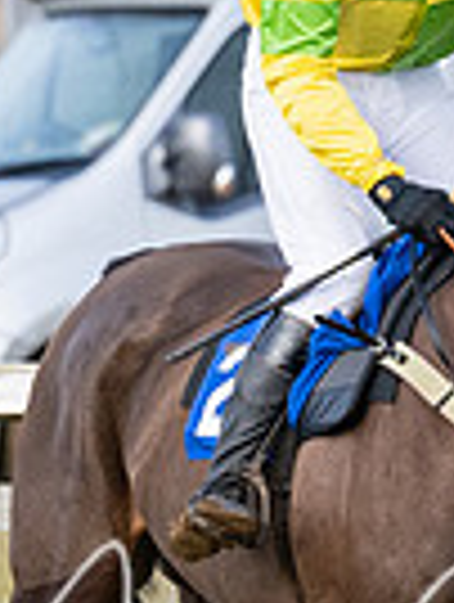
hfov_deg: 0.9
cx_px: 863
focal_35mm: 1715
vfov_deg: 1.2
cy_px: 413
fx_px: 29895
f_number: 5
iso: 400
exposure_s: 1/1250
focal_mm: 175
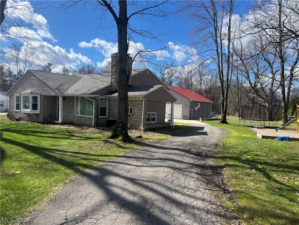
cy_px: 112
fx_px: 225
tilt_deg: -1.7
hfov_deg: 67.3
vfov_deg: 53.1
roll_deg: -1.8
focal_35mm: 26
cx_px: 150
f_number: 1.5
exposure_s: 1/3571
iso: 50
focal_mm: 5.7
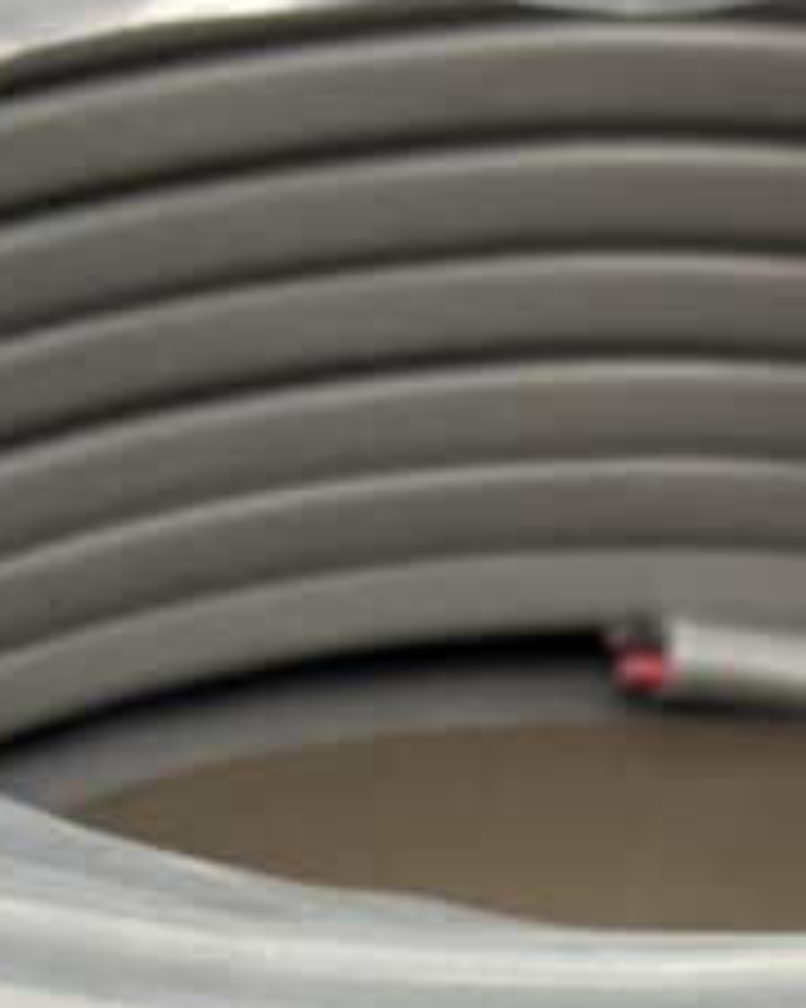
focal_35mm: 116
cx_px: 518
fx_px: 3461
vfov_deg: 15.7
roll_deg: -0.9
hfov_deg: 13.3
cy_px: 1354
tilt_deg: -38.2
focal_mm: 5.96
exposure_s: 1/50
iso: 100
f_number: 1.6
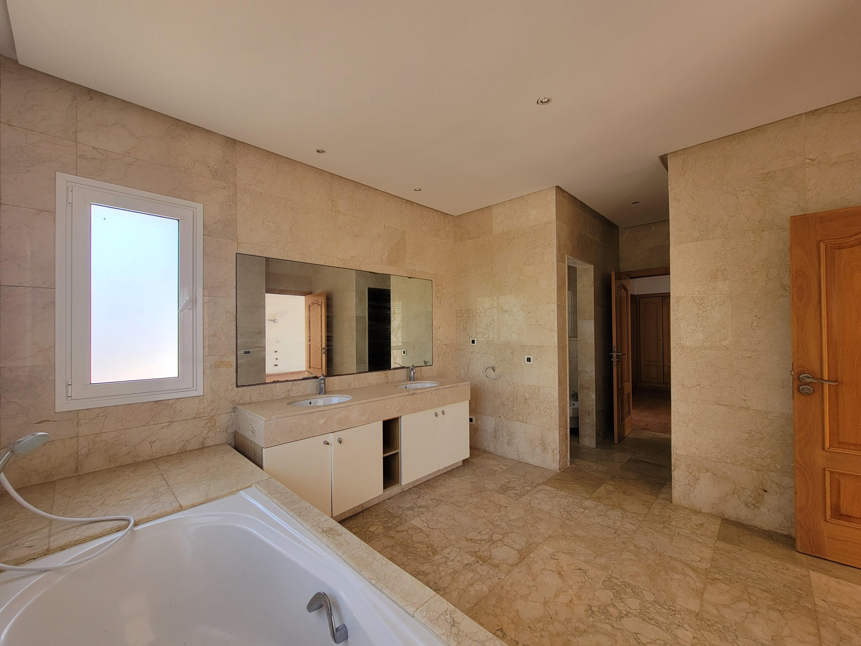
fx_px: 323
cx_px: 430
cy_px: 323
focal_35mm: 13
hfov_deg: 106.2
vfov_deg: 89.9
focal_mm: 2.2
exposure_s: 1/100
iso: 80
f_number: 2.2
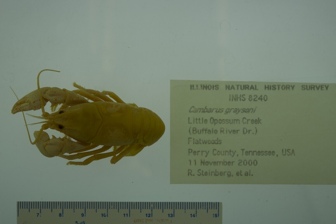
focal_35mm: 60
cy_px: 112
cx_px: 168
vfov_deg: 22.6
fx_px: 560
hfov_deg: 33.4
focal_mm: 60
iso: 100
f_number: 10
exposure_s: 1/160
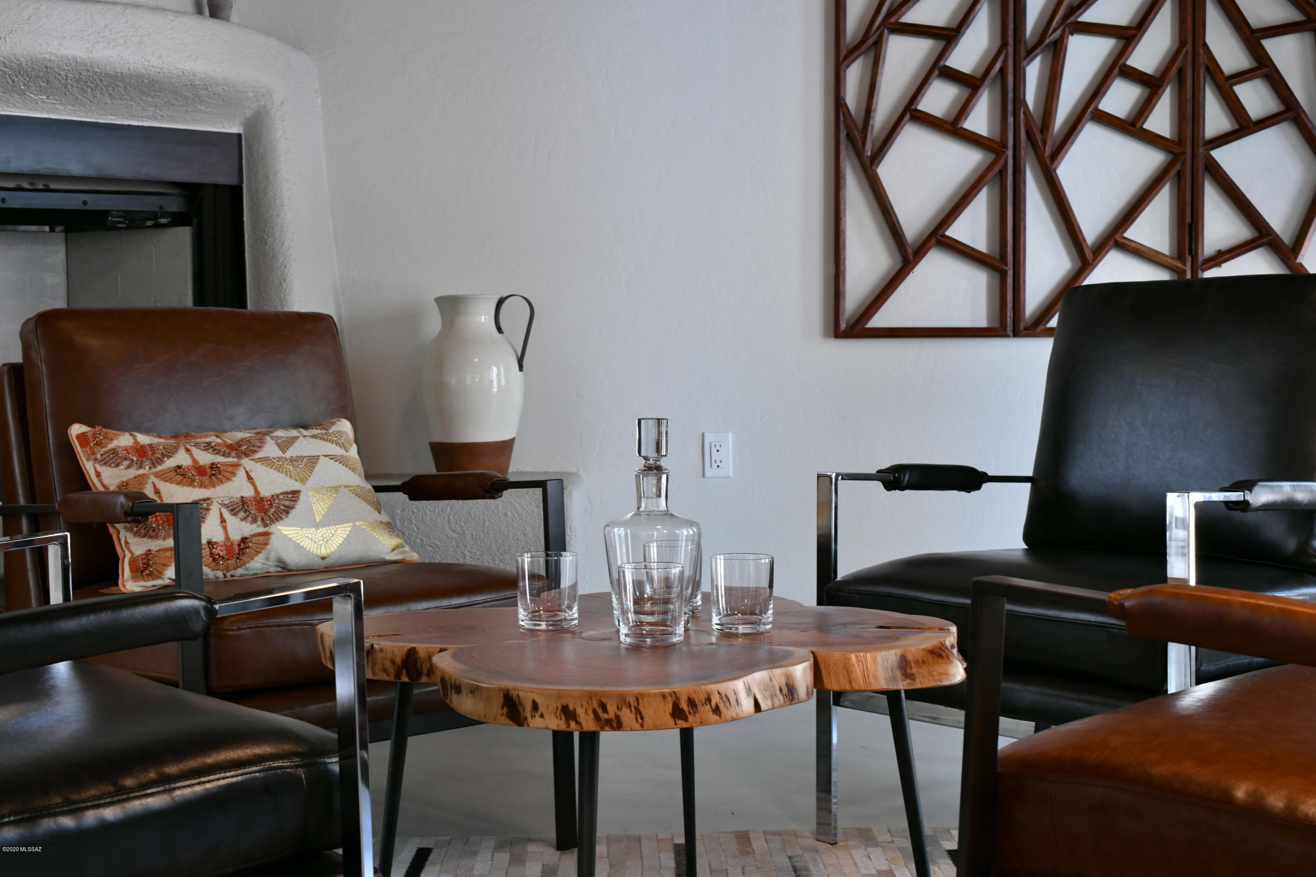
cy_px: 438
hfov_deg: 39.6
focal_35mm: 50
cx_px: 658
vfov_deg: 27.0
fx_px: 1828
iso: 2800
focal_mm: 50
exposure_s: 1/50
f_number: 11
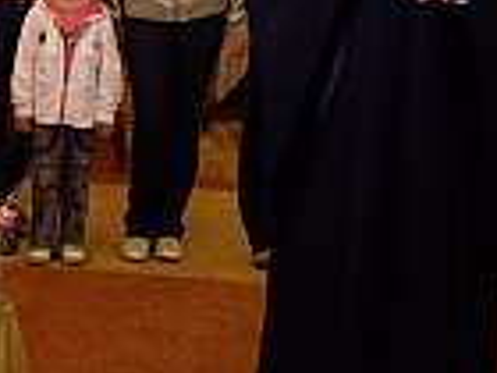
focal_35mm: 95
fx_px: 1364
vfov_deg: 15.0
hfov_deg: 20.0
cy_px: -83
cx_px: -11
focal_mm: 7.9
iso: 400
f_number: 2.8
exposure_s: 1/13
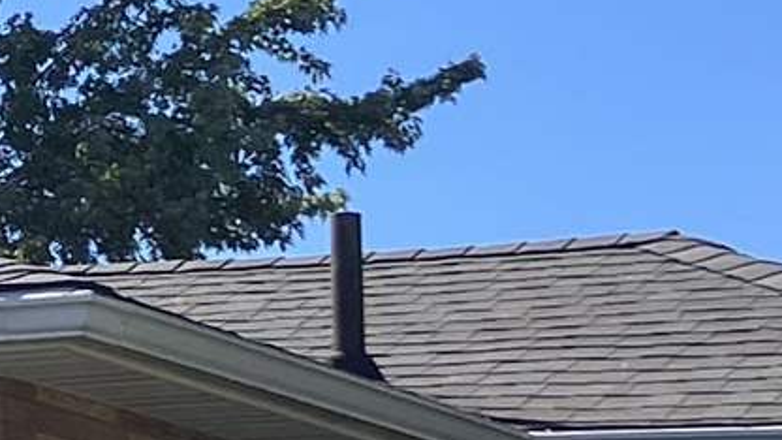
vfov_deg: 5.4
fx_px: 4665
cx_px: -902
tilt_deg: +8.4
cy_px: 421
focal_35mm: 225
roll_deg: -1.9
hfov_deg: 8.9
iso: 32
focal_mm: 3.99
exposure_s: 1/1675
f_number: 1.8
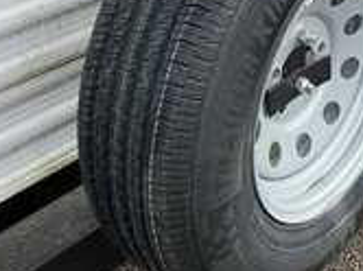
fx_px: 733
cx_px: 306
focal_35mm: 70
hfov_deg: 27.1
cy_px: 50
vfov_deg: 20.7
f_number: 1.8
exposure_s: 1/500
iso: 25
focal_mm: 3
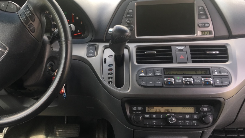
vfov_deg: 30.4
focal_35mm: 39
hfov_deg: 51.2
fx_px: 253
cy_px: 69
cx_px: 97
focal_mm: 4.15
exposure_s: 1/120
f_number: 2.2
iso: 40
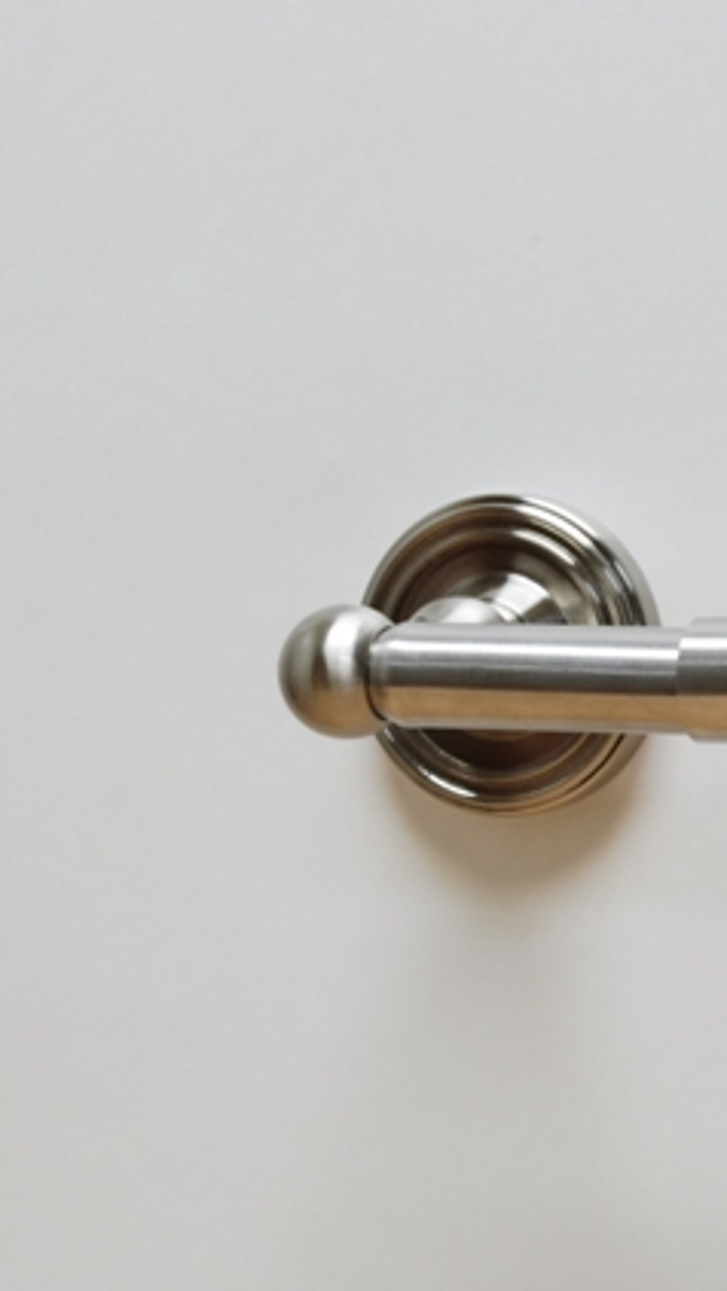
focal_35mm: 131
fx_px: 4481
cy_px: 650
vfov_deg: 16.4
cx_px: 950
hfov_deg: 9.1
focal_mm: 55
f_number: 18
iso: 100
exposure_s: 1.5
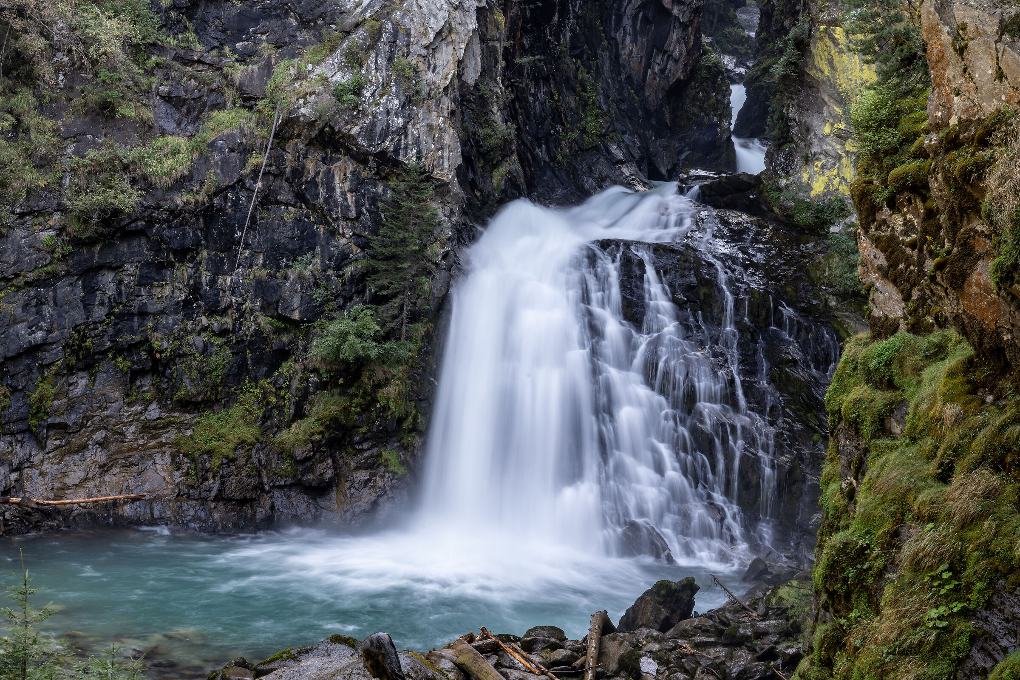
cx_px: 510
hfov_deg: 37.5
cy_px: 340
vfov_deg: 25.5
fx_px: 1502
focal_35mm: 53
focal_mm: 53
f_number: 20
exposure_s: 1/1.67
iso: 100
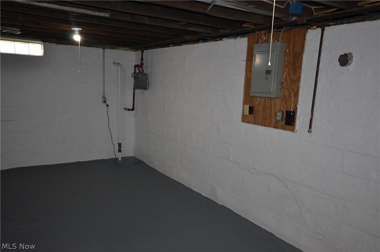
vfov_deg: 43.4
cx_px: 190
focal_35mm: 30
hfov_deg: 62.0
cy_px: 126
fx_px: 316
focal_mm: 20
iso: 800
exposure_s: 1/60
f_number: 5.6
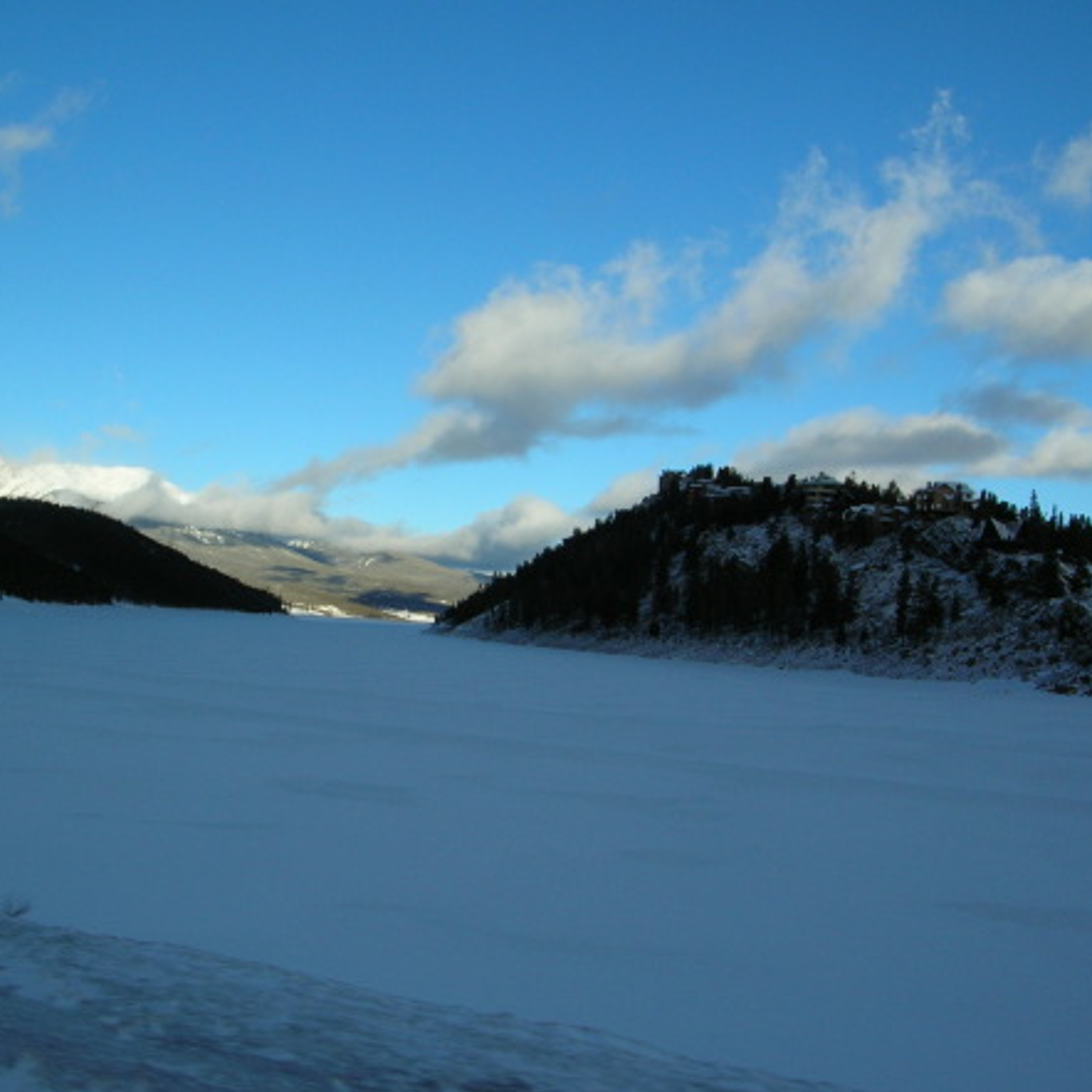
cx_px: 467
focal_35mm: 42
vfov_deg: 40.0
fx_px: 1499
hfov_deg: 39.9
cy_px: 542
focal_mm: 5.8
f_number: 5.6
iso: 50
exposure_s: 1/299
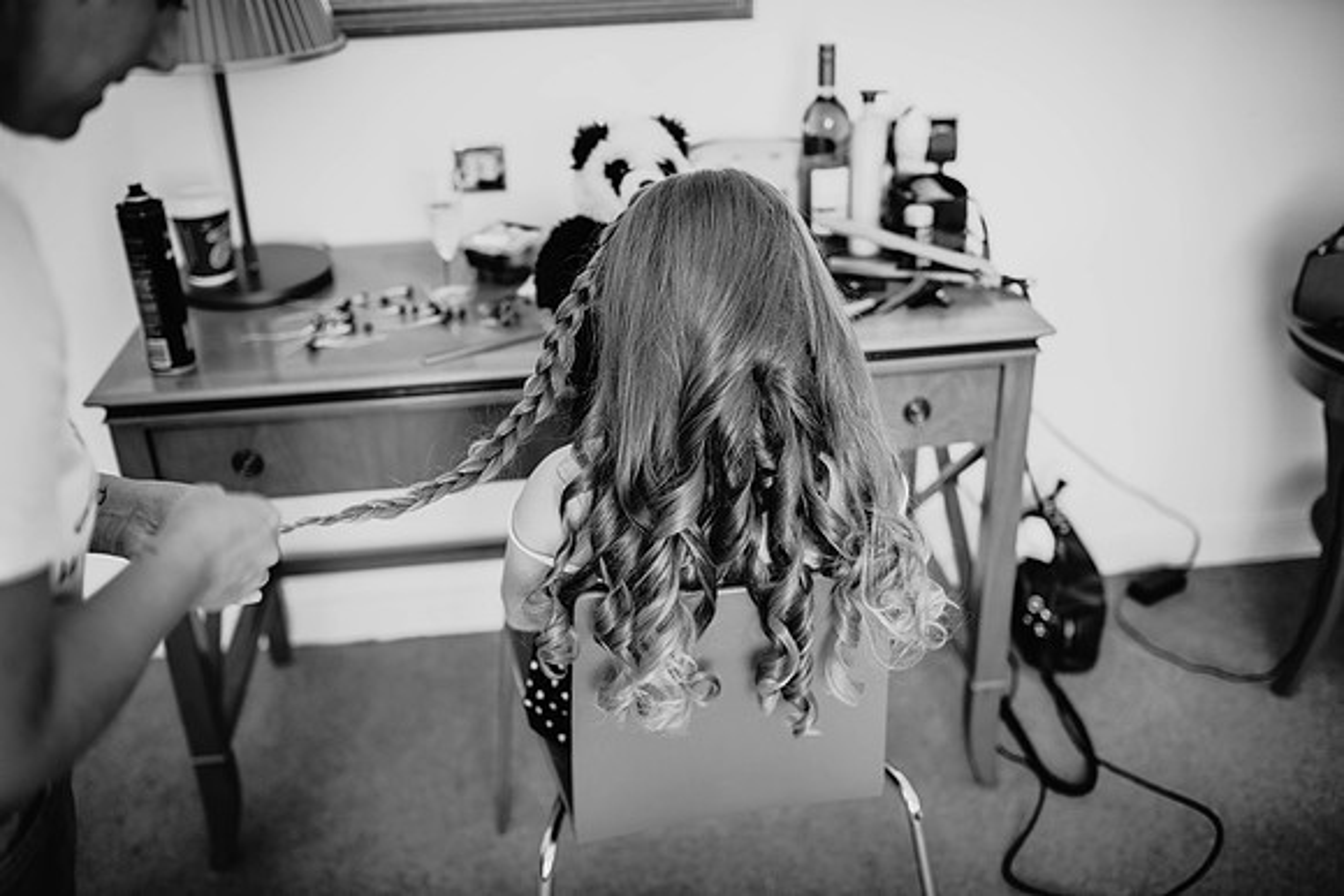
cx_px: 672
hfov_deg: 54.4
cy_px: 448
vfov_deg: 37.9
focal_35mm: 35
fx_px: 1307
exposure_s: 1/200
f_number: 2
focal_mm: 35
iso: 450
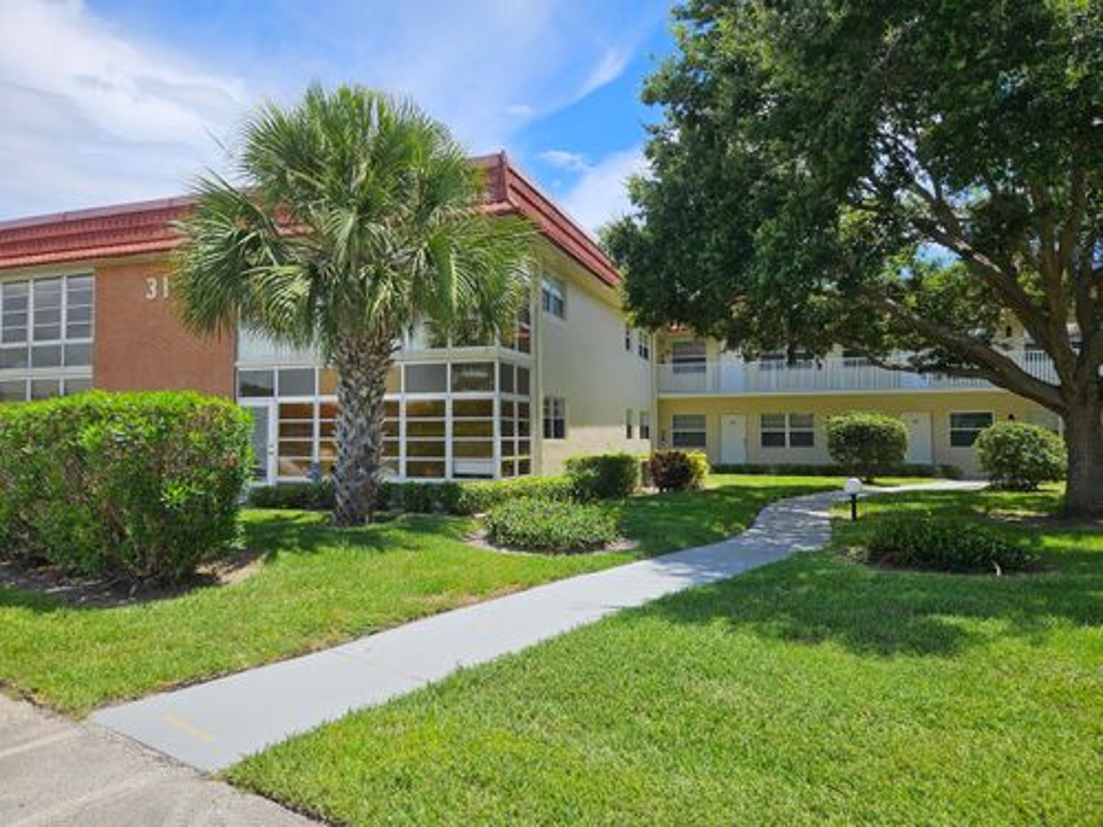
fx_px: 733
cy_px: 414
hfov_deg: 73.9
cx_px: 552
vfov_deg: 58.9
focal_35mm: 23
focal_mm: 5.4
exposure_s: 1/1889
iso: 25
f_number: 1.8
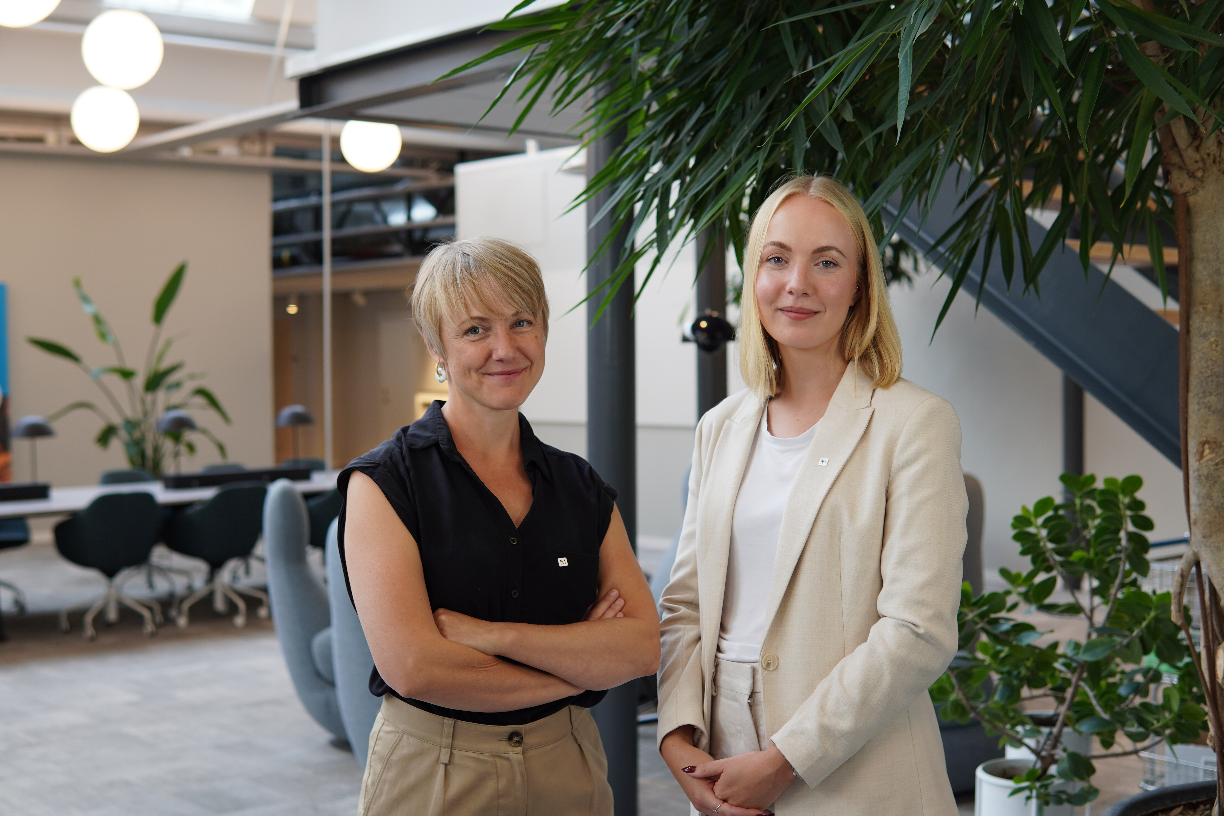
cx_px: 612
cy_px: 408
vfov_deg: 29.9
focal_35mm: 45
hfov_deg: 43.6
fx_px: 1530
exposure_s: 1/80
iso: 100
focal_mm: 30
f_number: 2.5
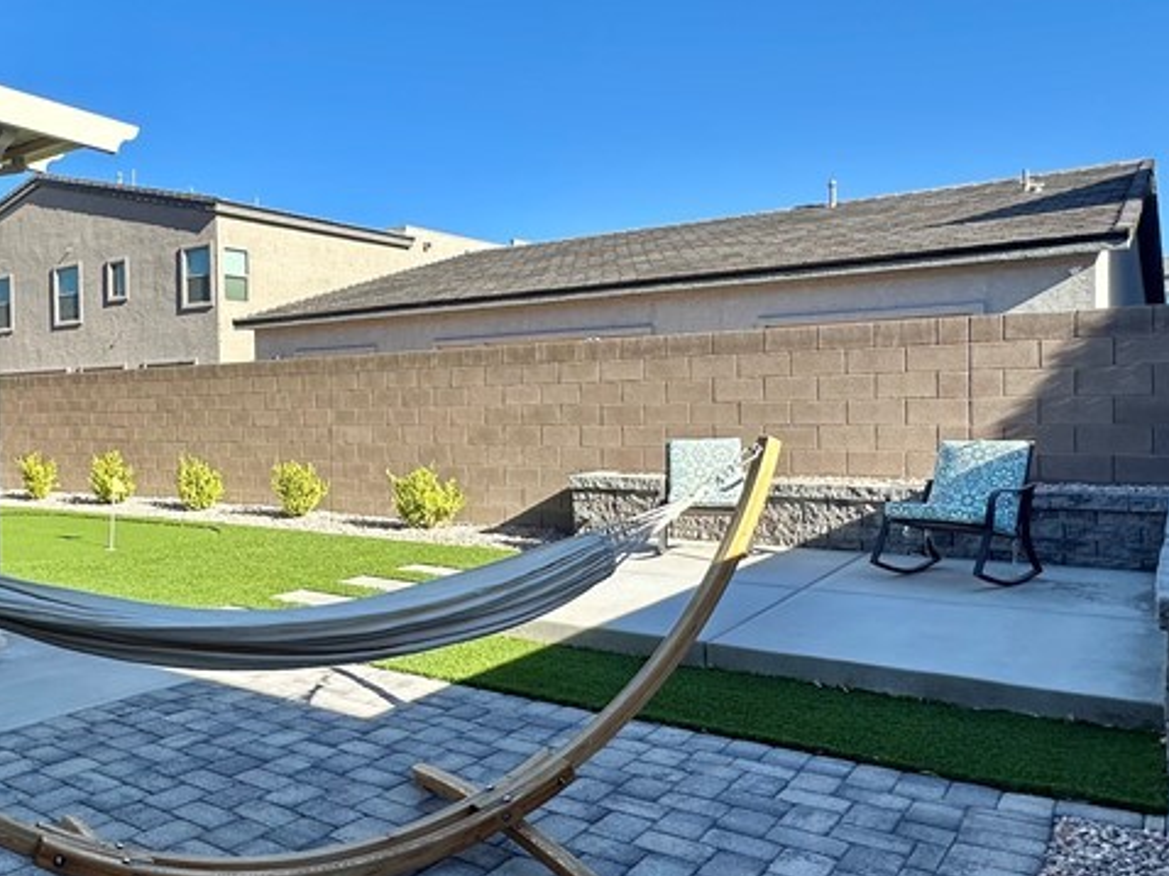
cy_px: 423
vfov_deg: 46.8
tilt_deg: -0.4
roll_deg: +1.0
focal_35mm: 30
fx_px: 1013
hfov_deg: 56.5
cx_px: 269
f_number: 2.2
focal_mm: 2.22
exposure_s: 1/606
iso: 40
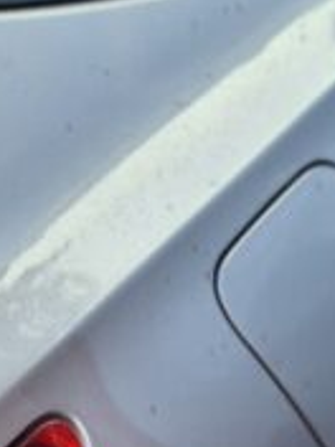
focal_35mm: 134
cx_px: 272
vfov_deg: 14.7
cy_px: 320
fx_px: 1729
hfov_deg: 11.0
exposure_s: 1/100
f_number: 1.8
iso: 32
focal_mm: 5.4
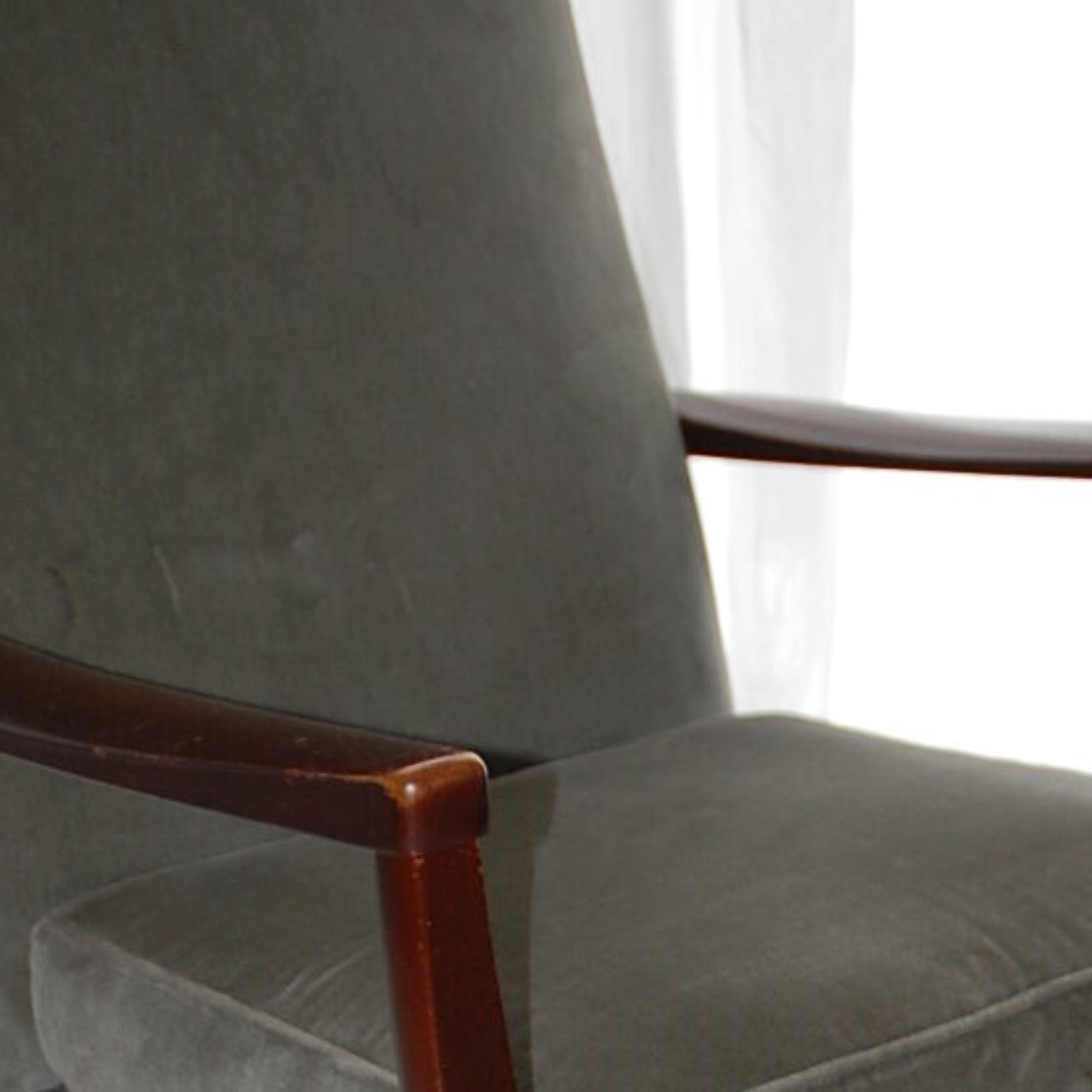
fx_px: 3962
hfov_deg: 15.7
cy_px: 1389
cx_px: 702
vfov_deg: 15.0
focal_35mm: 111
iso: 400
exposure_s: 1/60
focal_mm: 32
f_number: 4.2
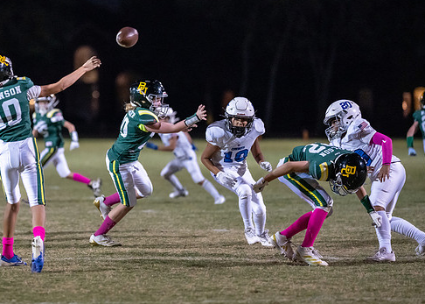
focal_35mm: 211
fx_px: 2546
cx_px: 100
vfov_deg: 6.8
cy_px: 125
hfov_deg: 9.5
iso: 4000
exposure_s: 1/1000
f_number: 1.8
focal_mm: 135
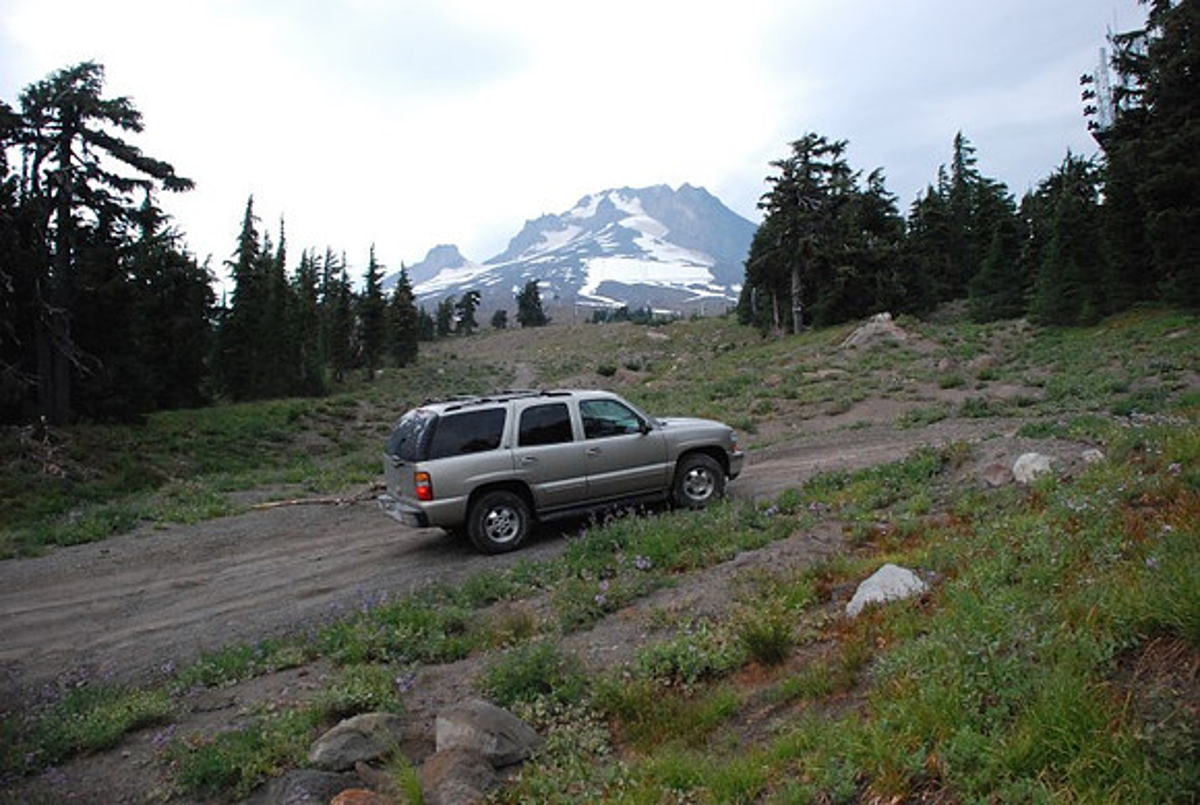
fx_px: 902
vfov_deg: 48.1
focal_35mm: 27
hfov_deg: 67.3
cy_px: 402
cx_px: 600
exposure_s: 1/4000
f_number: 4
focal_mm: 18
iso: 1600
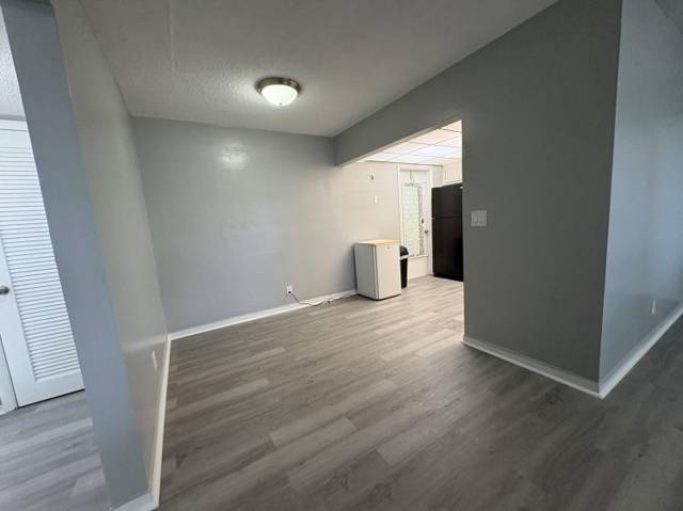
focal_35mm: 14
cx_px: 342
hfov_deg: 102.1
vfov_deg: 85.6
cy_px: 256
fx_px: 276
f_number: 2.2
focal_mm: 2.22
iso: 250
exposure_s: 1/60
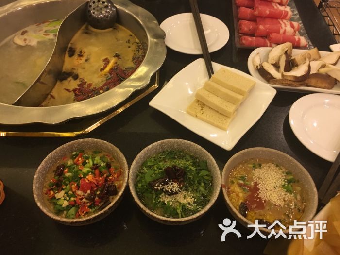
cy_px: 128
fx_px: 285
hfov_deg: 61.7
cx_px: 170
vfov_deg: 48.2
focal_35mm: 29
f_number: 2.2
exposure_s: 1/33
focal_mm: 4.15
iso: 160
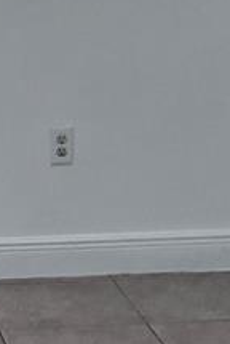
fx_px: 1328
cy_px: 477
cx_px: -46
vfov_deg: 14.0
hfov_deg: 9.8
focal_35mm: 139
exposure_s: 1/40
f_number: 1.78
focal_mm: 6.76
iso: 1000
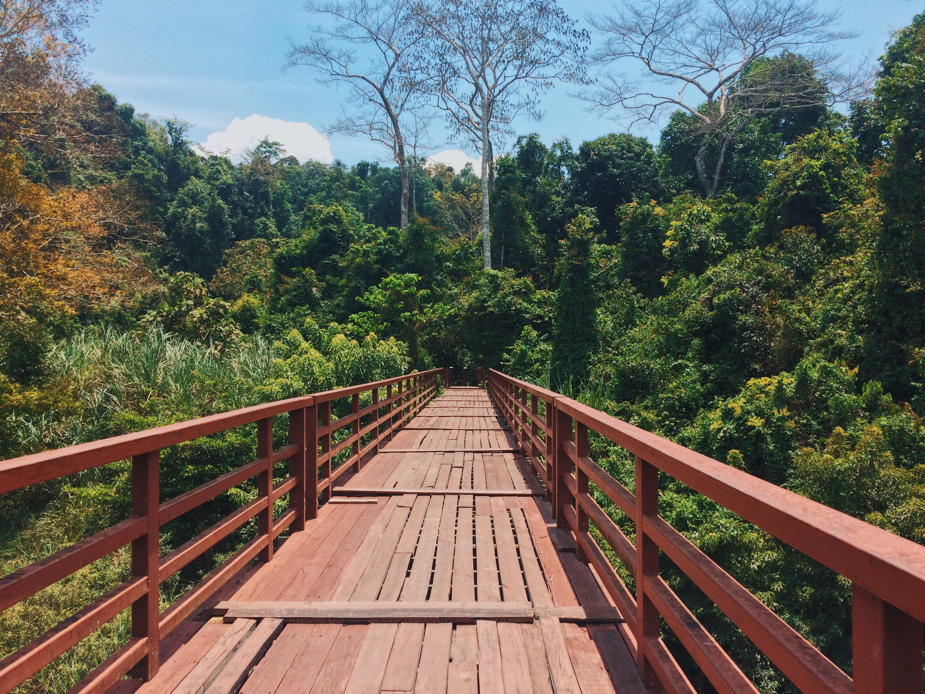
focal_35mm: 29
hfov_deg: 61.7
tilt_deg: -1.8
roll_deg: -2.5
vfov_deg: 48.2
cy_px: 347
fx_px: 775
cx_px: 462
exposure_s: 1/1866
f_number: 2.2
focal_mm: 4.15
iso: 32
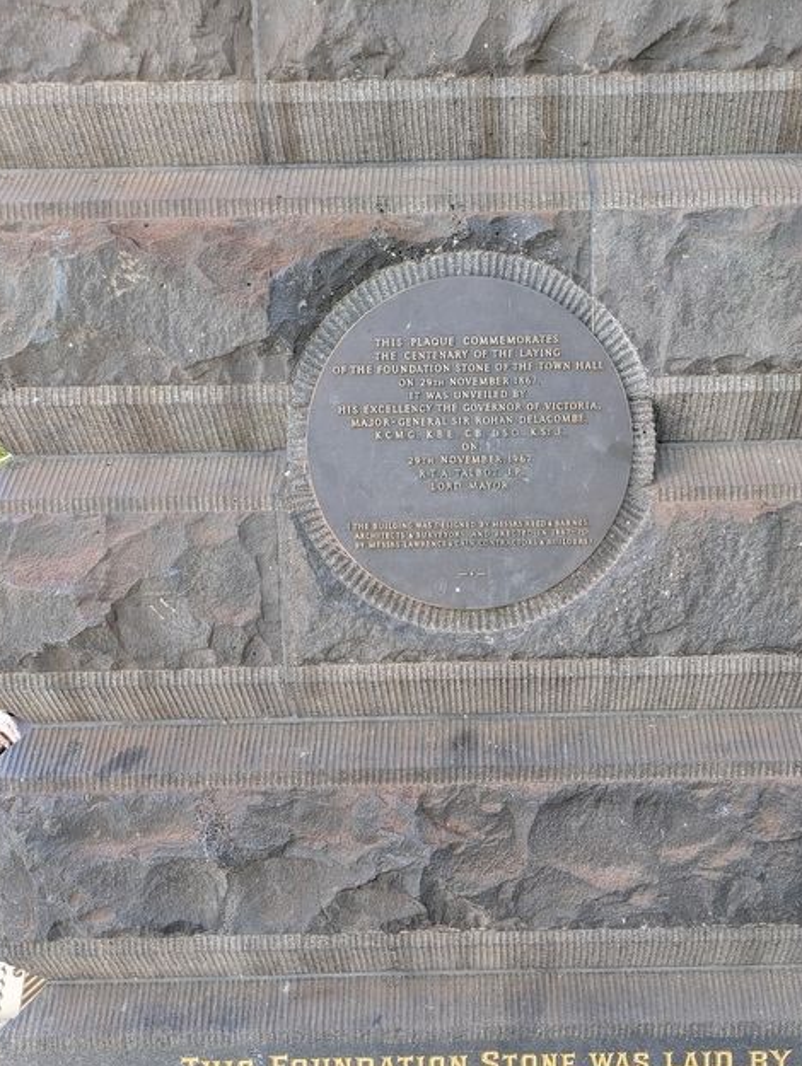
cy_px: 675
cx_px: 501
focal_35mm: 32
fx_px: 987
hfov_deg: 43.9
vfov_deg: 56.0
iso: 87
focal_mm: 5.43
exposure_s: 1/100
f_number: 1.89
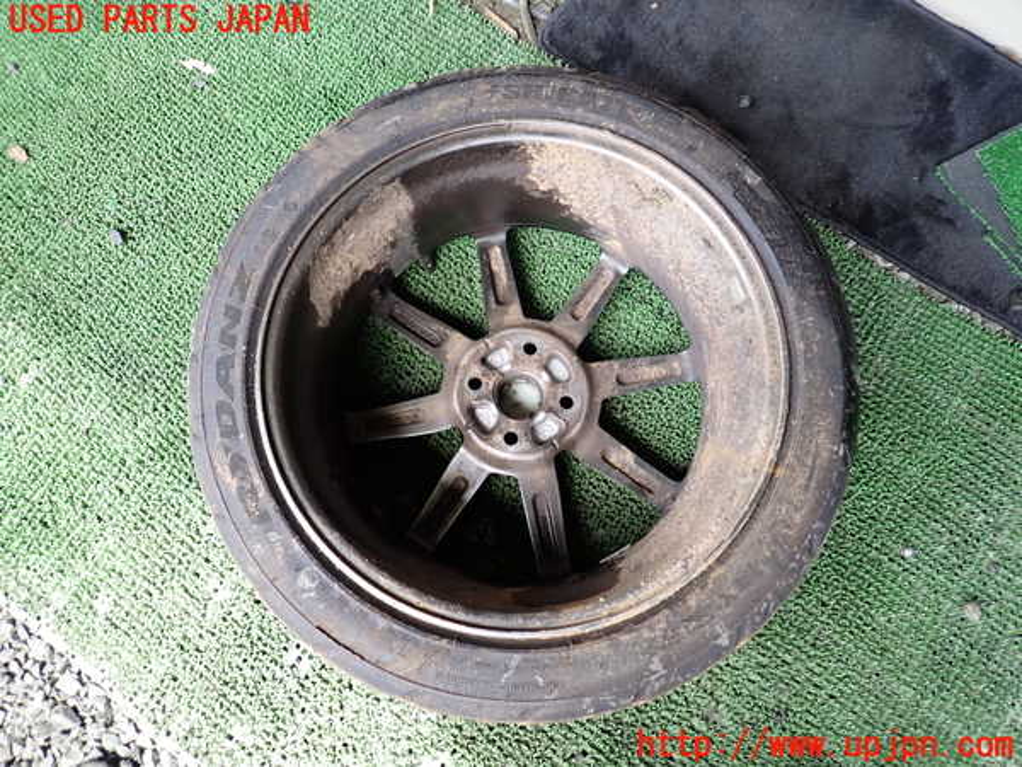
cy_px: 384
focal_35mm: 25
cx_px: 511
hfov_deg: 69.4
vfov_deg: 54.9
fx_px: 738
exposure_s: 1/125
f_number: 2
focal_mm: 4.5
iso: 160
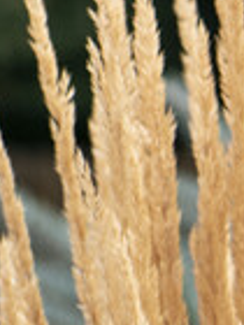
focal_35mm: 740
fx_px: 6955
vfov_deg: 2.7
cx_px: 732
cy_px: 520
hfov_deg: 2.0
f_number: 11
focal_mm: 105
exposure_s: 1/400
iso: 500
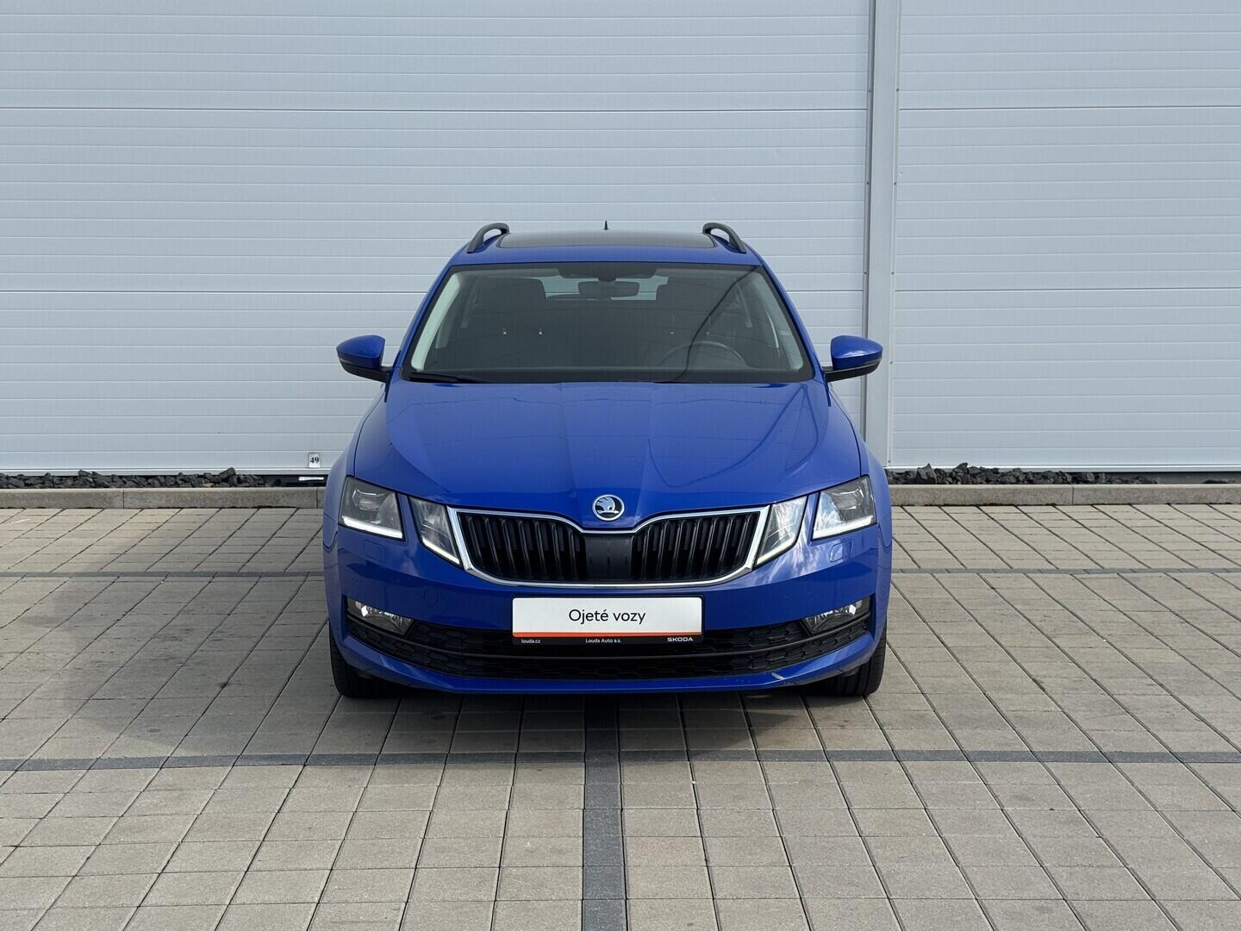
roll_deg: +0.4
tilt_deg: -7.1
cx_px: 620
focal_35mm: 48
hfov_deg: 39.7
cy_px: 466
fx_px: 1721
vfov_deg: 30.3
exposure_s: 1/2717
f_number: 1.78
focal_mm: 6.76
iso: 64
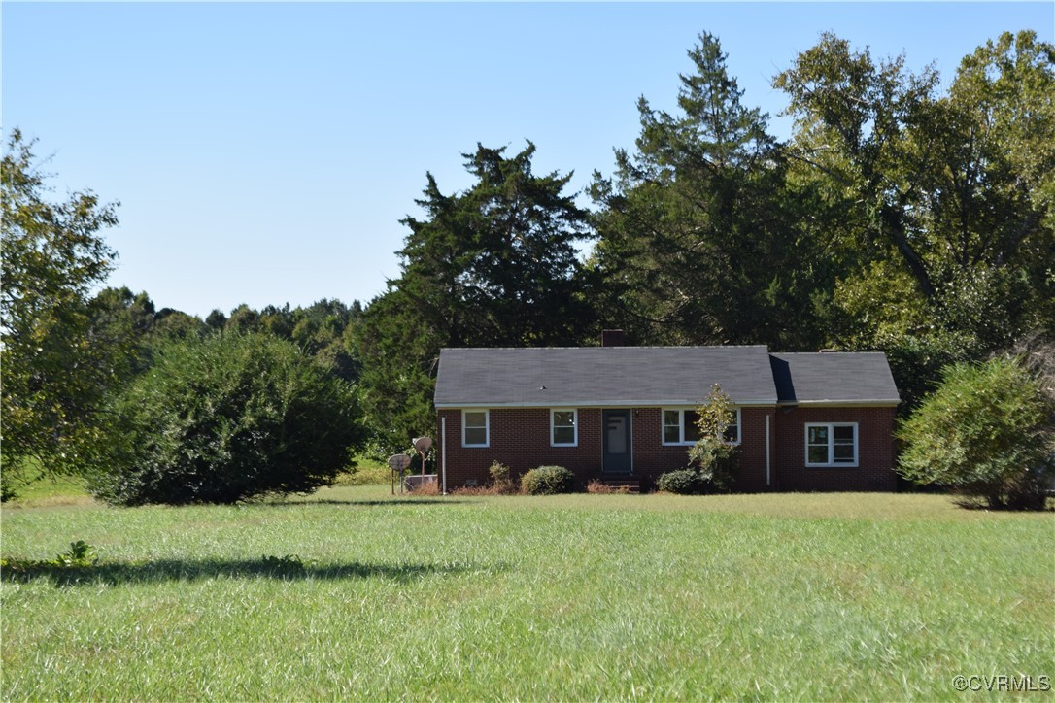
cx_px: 528
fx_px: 2418
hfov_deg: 24.6
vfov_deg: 16.6
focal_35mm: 82
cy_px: 352
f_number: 8
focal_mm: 55
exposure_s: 1/200
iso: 100
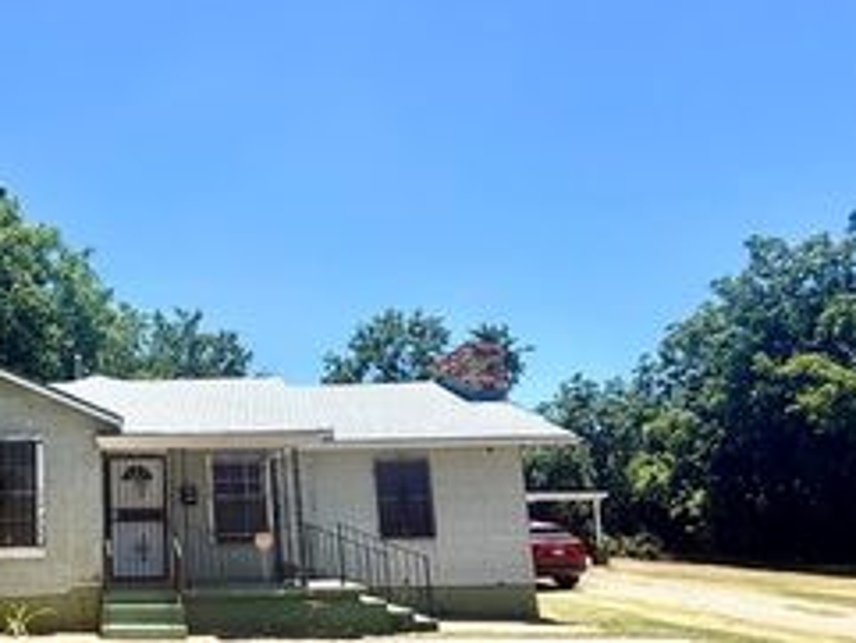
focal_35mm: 29
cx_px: 92
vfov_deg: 47.4
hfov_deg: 54.1
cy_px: 432
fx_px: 717
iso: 32
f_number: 2.2
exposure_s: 1/770
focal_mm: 2.22
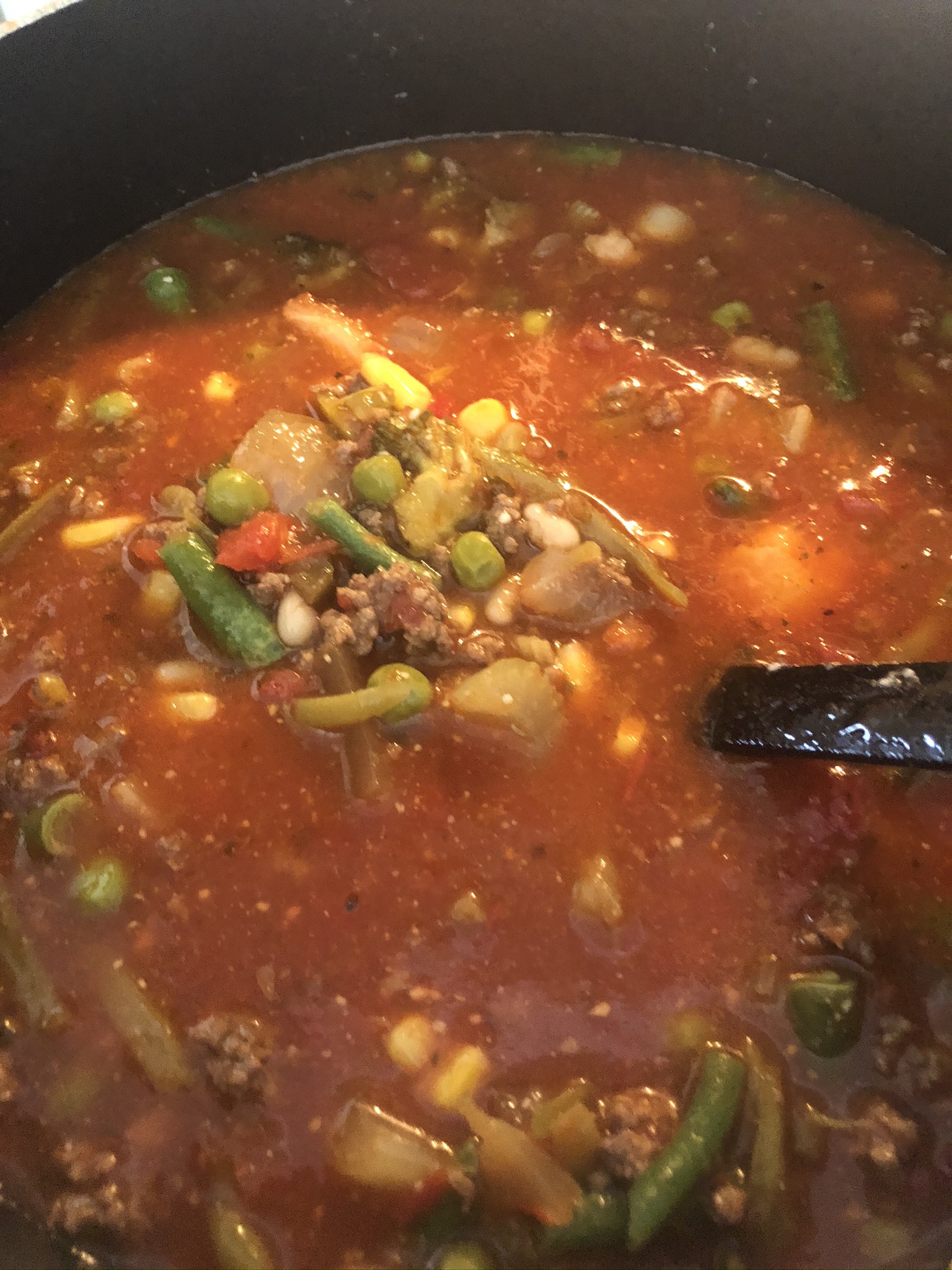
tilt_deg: -61.6
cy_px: 635
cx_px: 476
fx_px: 1027
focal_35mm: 28
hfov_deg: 49.7
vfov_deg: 63.4
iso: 100
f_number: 1.8
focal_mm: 3.99
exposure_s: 1/4
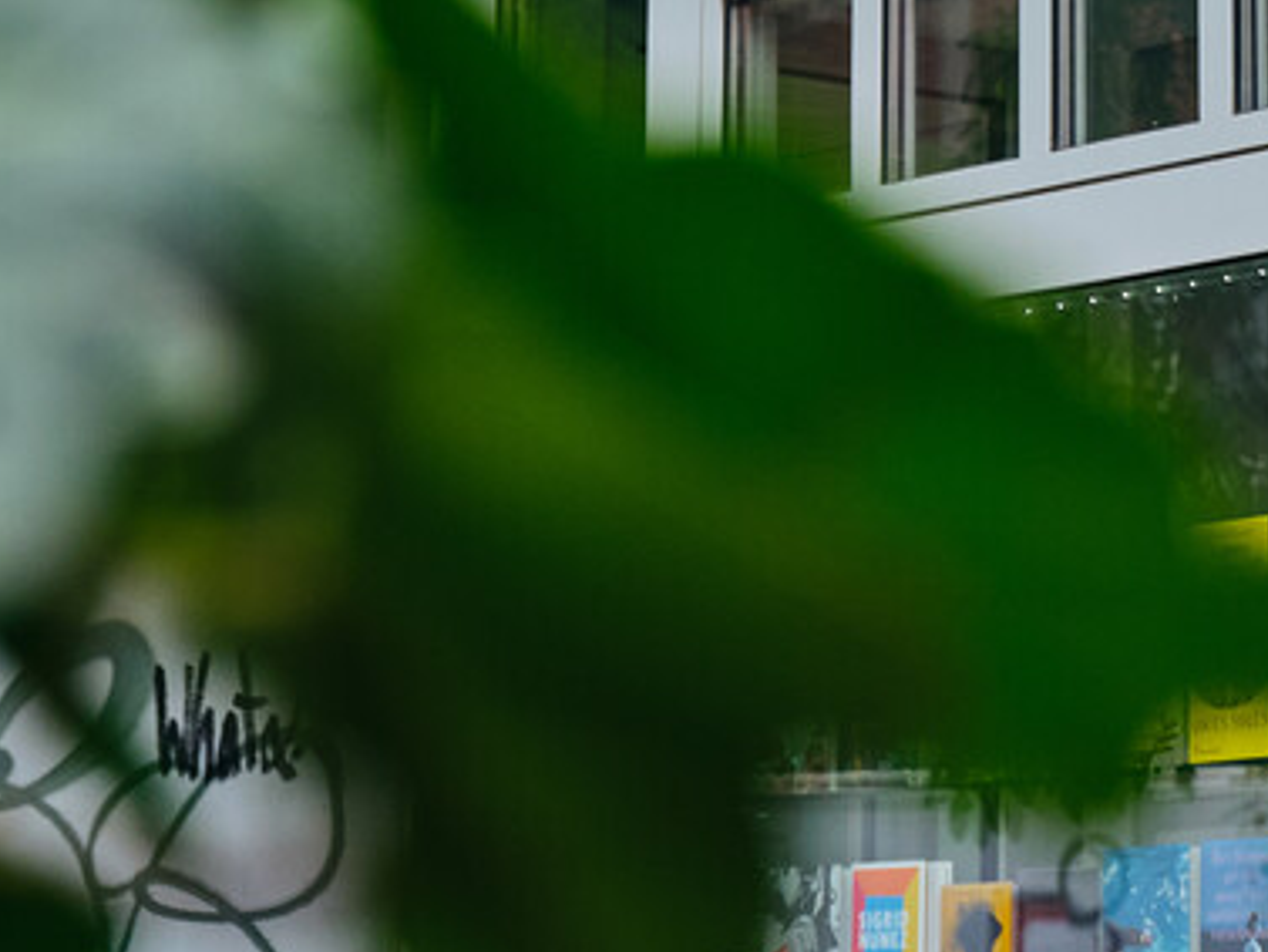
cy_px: -829
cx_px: 1177
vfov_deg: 8.9
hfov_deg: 12.3
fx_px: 5826
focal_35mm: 159
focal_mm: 50
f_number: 5
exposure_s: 1/200
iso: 400
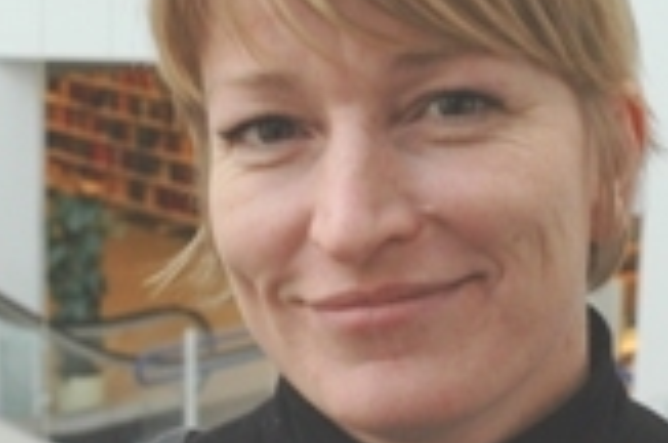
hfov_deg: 20.6
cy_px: 144
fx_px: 1833
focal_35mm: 99
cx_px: 381
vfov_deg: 13.7
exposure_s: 1/30
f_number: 5
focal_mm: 24
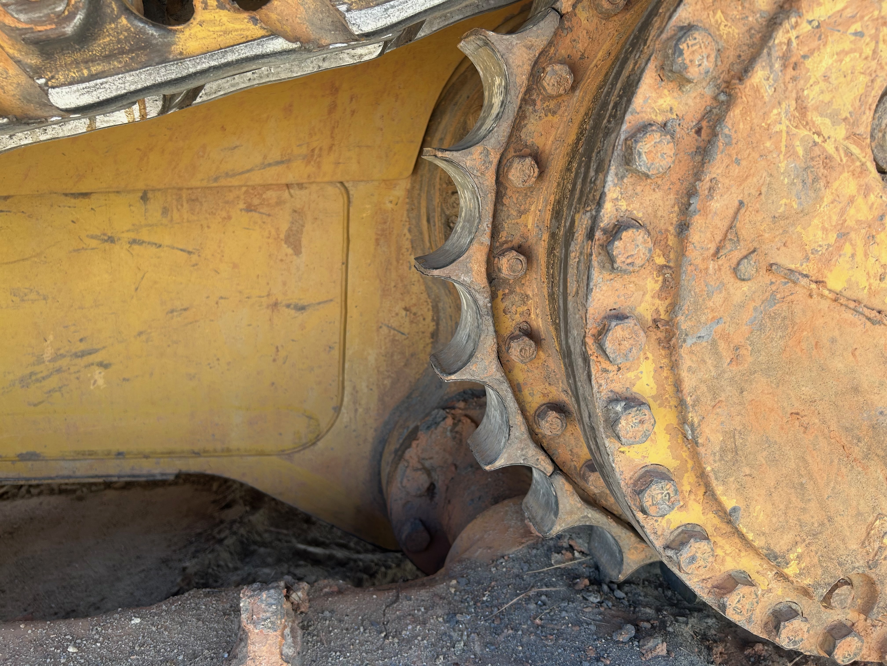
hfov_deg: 67.3
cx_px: 444
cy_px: 333
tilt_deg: -13.2
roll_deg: -1.9
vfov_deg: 53.1
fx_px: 666
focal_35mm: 26
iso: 50
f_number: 1.5
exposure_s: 1/405
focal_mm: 5.7
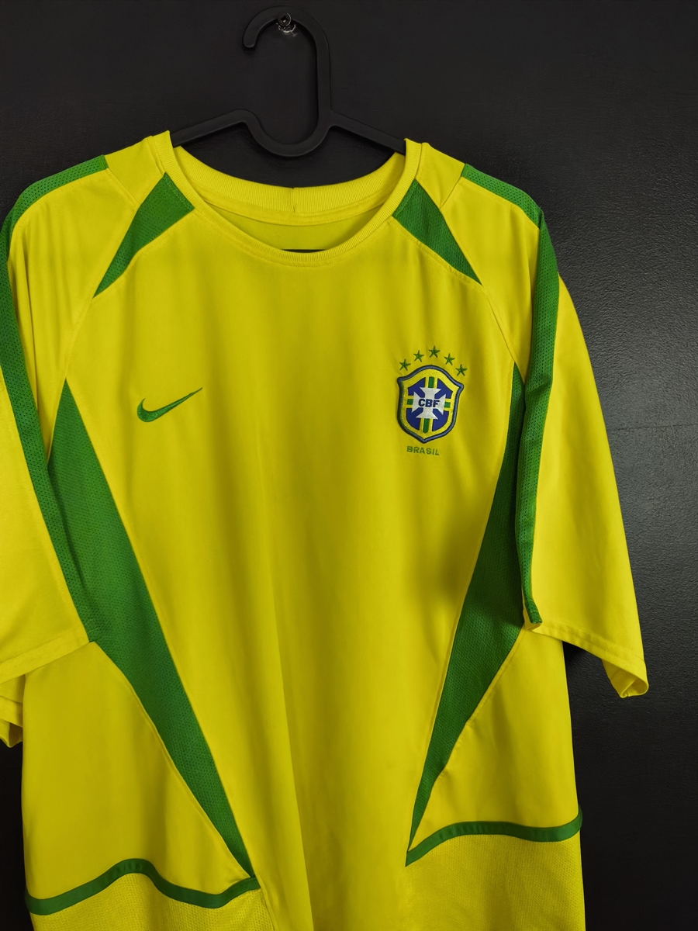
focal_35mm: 23
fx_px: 618
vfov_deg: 73.9
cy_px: 466
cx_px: 349
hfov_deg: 58.9
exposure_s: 1/800
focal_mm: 6.57
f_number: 1.6
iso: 3200
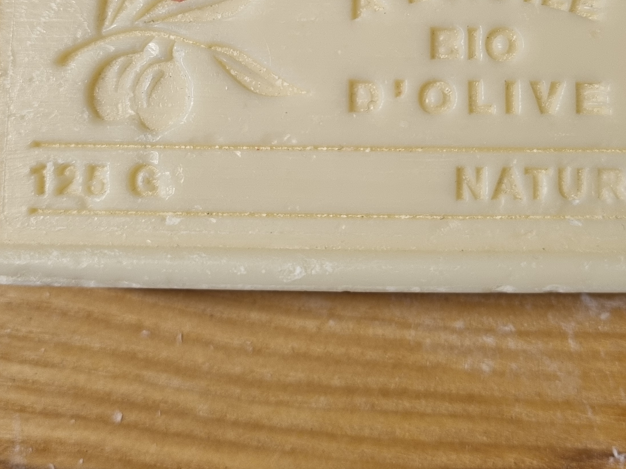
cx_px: 343
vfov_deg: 29.4
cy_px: 77
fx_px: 868
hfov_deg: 39.6
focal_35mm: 48
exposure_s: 1/100
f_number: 1.8
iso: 250
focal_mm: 5.4
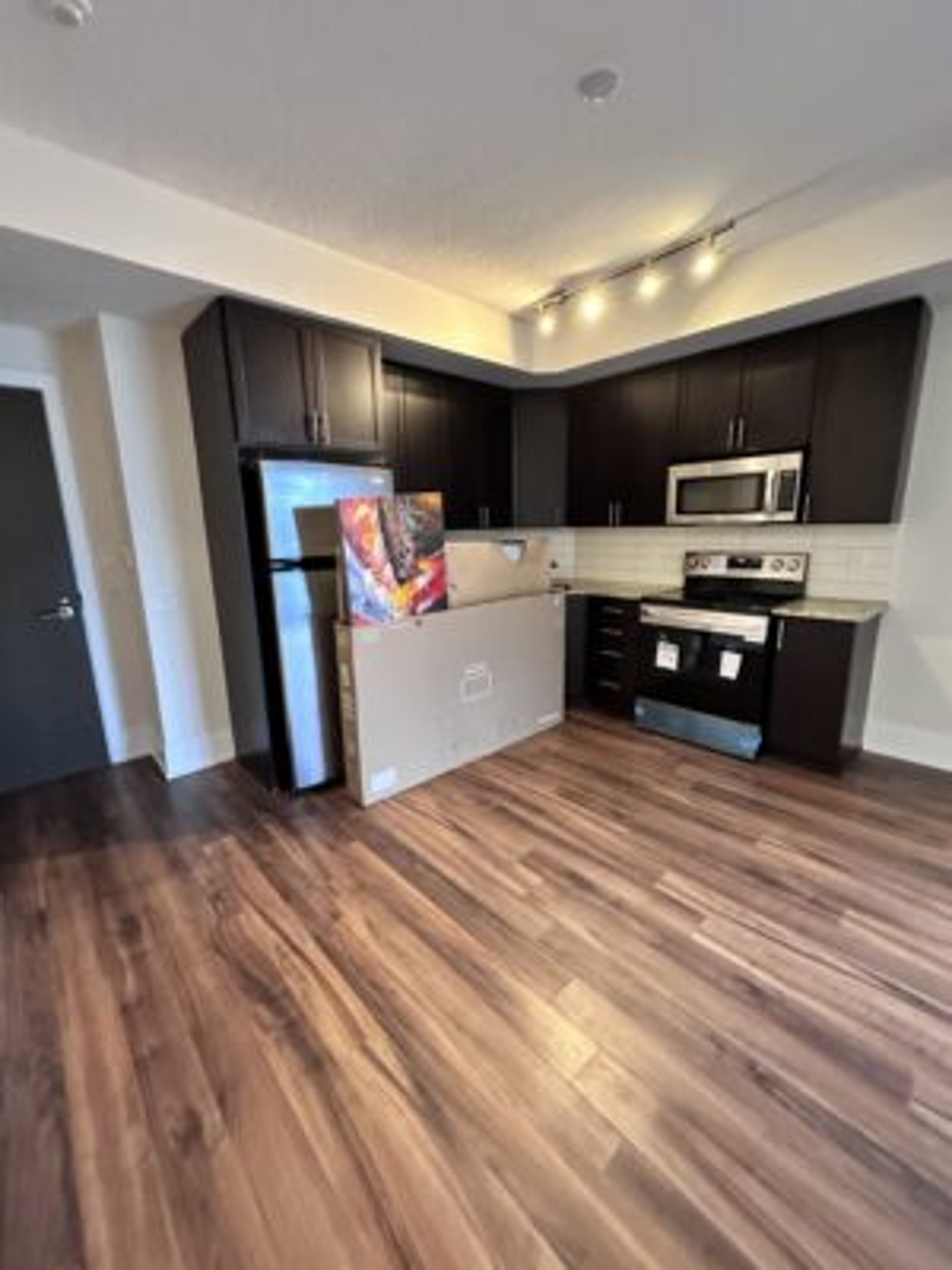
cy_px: 635
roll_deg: -0.9
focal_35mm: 14
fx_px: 513
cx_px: 476
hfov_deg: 85.7
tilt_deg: -12.7
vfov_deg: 102.1
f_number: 2.2
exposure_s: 1/40
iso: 800
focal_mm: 2.22
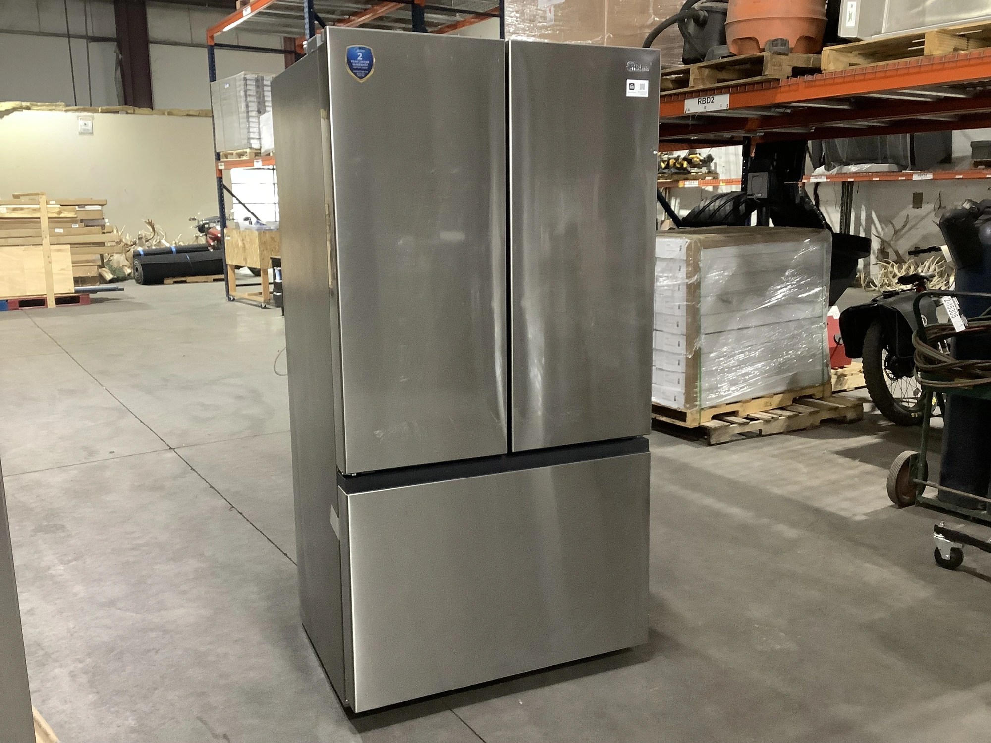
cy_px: 372
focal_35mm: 31
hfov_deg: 58.4
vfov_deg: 45.4
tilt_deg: -9.6
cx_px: 496
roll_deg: +0.0
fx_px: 887
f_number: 2.4
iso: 400
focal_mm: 3.3
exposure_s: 1/30
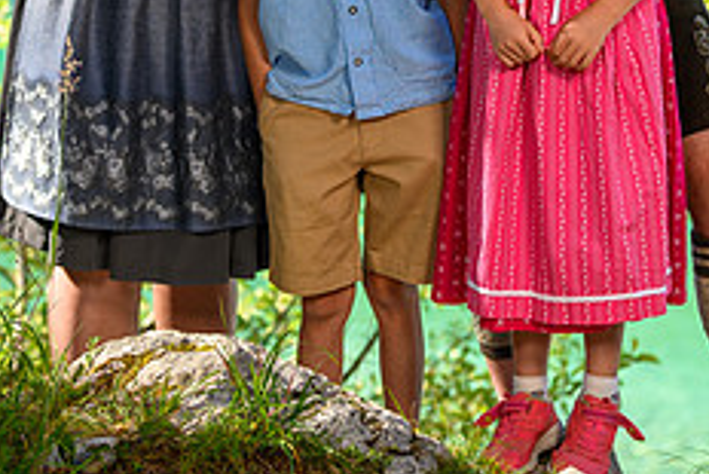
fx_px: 3626
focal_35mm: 184
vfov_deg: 7.4
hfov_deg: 11.2
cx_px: 460
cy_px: -63
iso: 100
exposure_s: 1/500
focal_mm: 70
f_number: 3.2
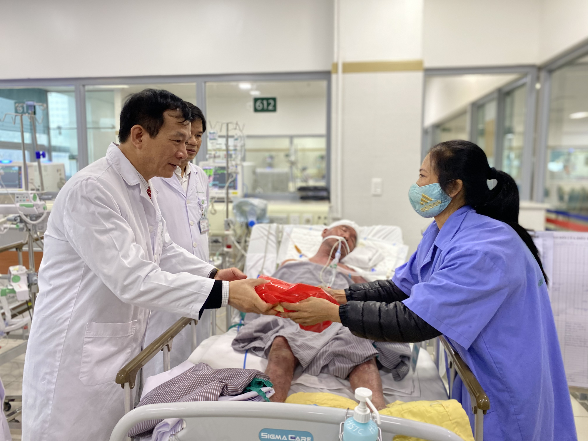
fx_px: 442
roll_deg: +1.0
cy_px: 220
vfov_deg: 53.1
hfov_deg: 67.3
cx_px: 294
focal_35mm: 26
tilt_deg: -7.0
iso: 160
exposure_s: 1/50
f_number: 1.8
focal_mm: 4.25
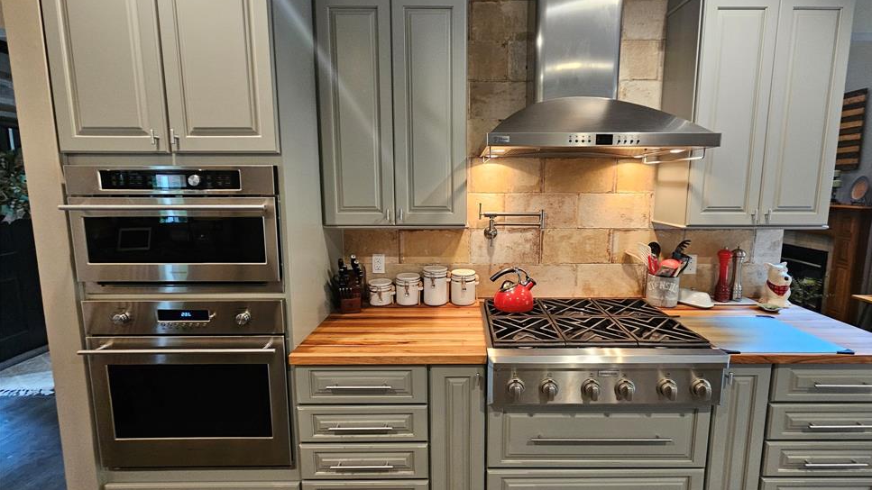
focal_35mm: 15
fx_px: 347
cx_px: 461
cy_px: 234
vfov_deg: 70.5
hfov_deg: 102.9
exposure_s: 1/40
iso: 400
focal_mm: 2.2
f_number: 2.2
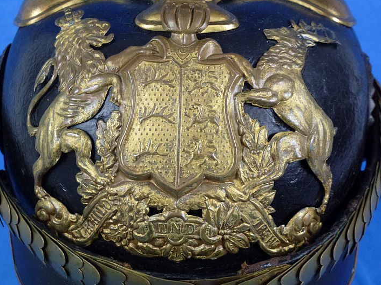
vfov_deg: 28.5
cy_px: 137
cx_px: 180
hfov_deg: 37.5
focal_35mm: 51
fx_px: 561
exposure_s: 1/80
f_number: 4
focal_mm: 8
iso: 320
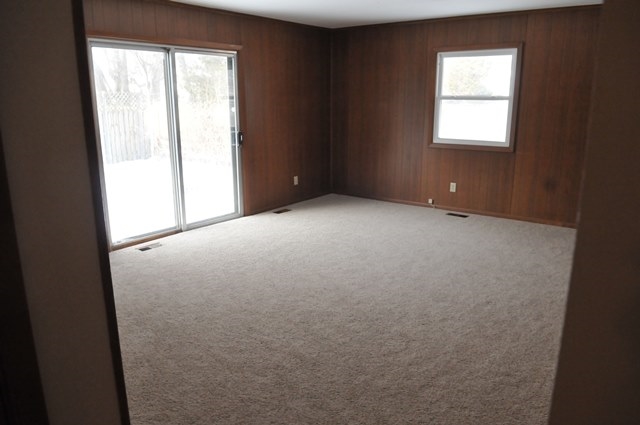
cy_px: 212
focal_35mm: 26
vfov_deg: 50.3
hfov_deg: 70.5
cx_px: 320
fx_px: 453
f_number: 5
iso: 1600
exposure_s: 1/400
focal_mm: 17
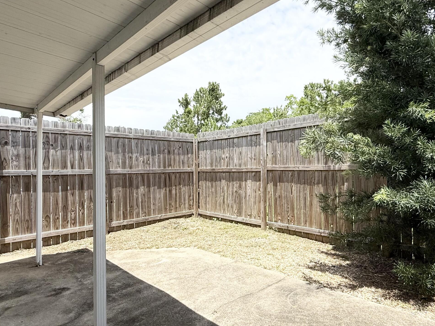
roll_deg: +1.3
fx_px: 276
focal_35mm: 22
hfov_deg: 76.0
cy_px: 163
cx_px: 248
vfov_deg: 61.1
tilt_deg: +1.6
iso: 50
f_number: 2.2
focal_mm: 2.22
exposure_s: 1/2092
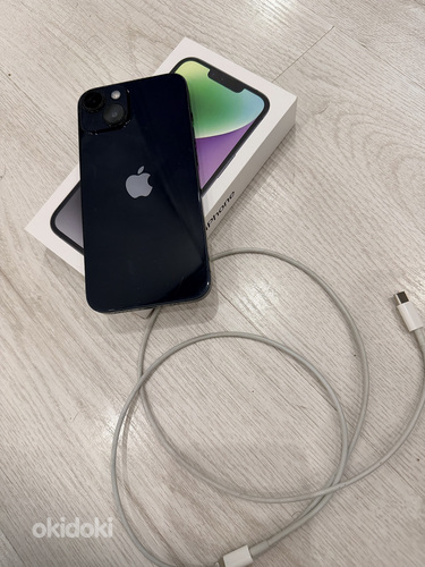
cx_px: 212
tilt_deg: -74.3
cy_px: 284
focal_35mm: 24
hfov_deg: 56.8
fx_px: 393
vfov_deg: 71.6
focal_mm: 6.76
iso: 160
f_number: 1.78
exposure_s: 1/100
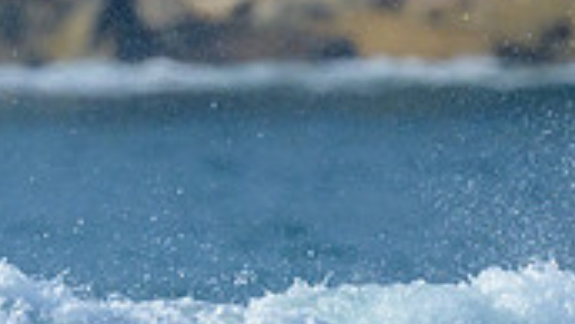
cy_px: 583
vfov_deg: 0.3
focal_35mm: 3858
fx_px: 58858
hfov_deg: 0.6
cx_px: -143
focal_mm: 800
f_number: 6.3
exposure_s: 1/4000
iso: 900
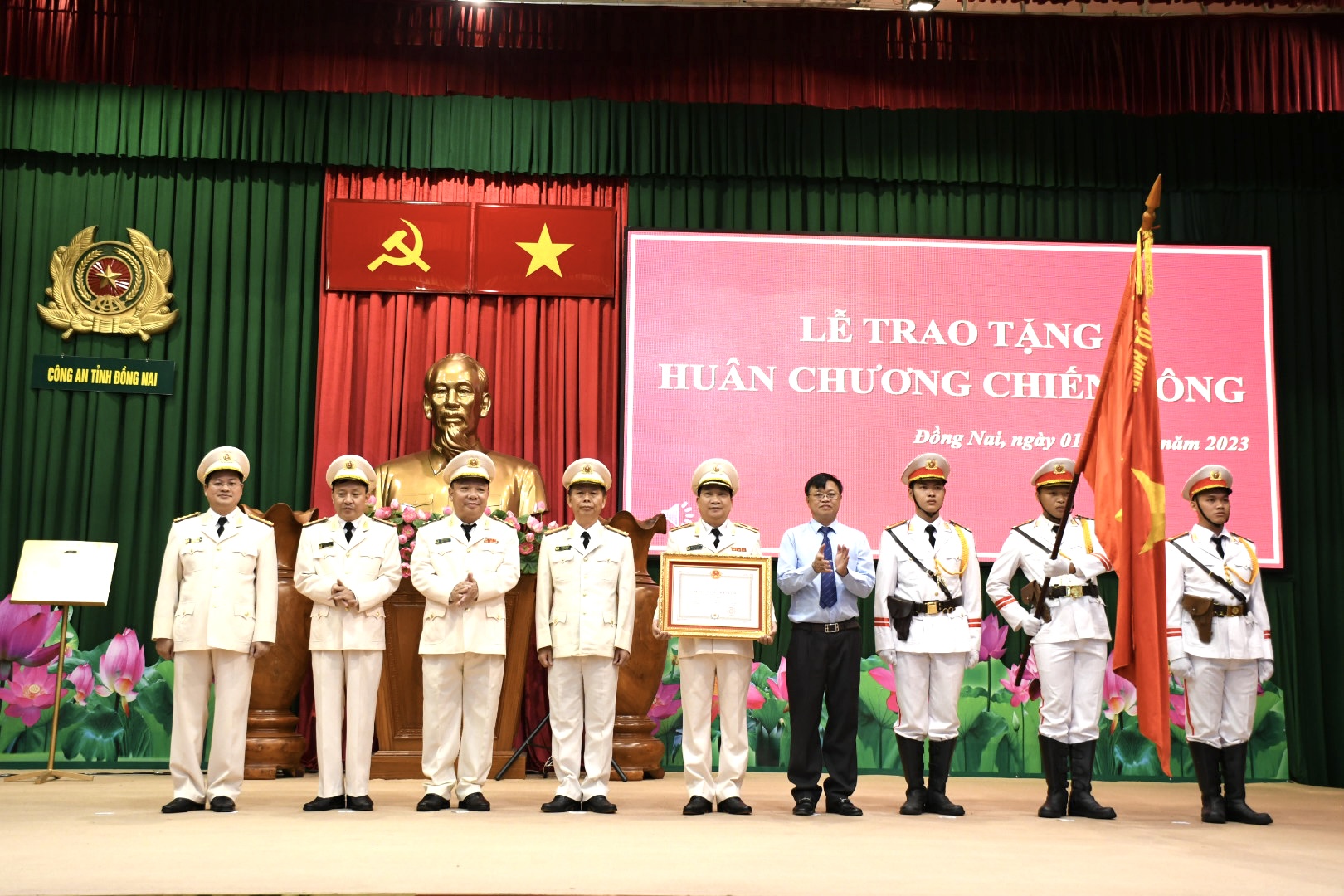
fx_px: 1493
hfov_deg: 48.5
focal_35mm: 40
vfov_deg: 33.4
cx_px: 672
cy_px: 448
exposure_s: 1/60
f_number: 5.6
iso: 1600
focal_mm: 27
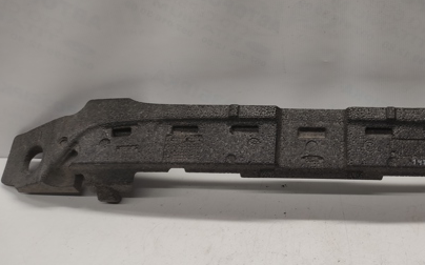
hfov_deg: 45.5
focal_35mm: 42
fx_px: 486
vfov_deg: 30.2
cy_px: 85
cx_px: 322
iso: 100
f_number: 1.89
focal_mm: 5.43
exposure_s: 1/100
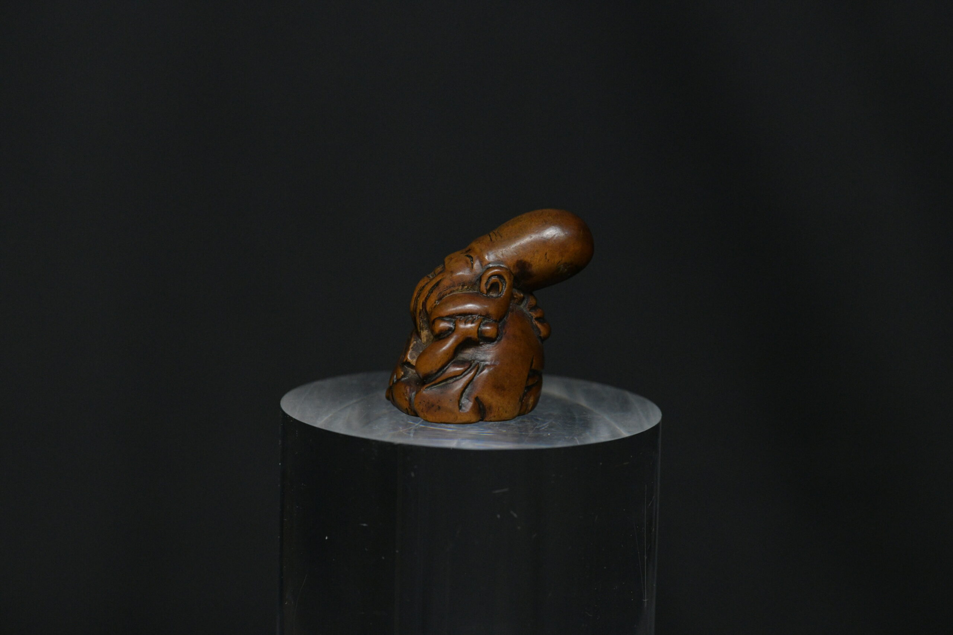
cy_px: 318
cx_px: 476
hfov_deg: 19.5
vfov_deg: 13.0
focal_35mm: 105
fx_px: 2780
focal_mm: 105
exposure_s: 1/125
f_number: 10
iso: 4500
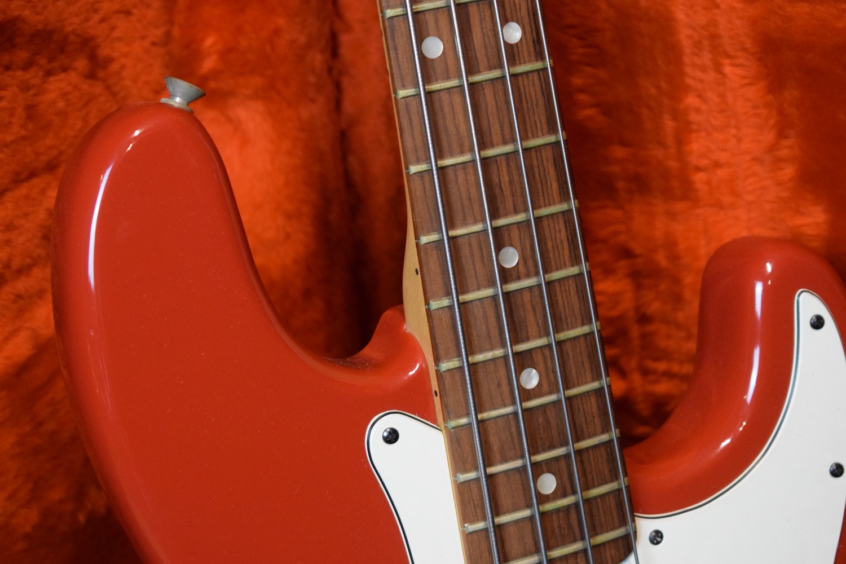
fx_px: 1939
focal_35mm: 82
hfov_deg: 24.6
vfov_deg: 16.6
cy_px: 282
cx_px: 423
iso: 4000
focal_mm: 55
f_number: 5.6
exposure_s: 1/60
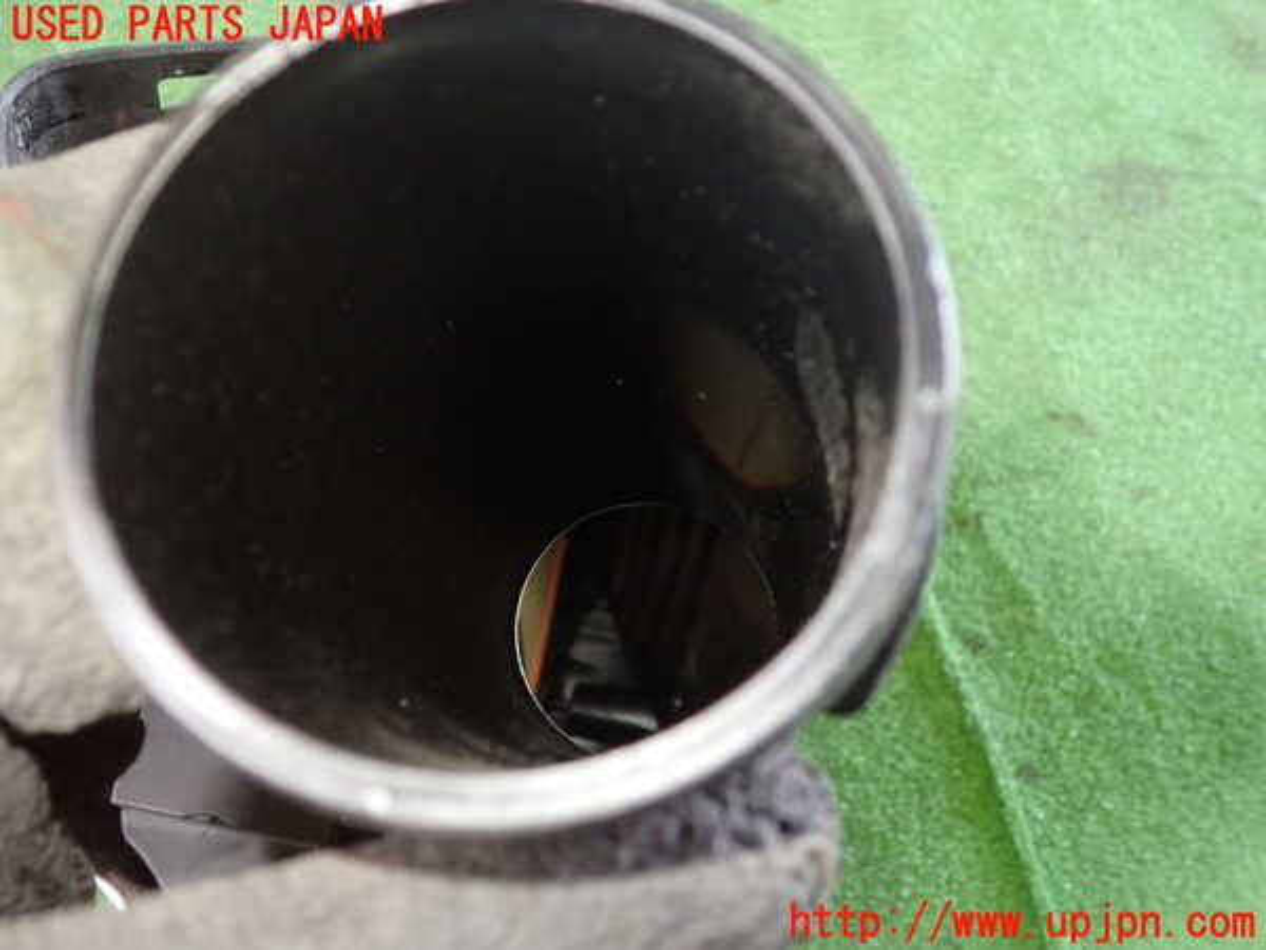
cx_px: 633
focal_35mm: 30
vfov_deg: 46.8
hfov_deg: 60.0
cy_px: 475
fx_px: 1097
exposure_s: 1/25
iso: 800
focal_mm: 5.4
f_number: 2.3
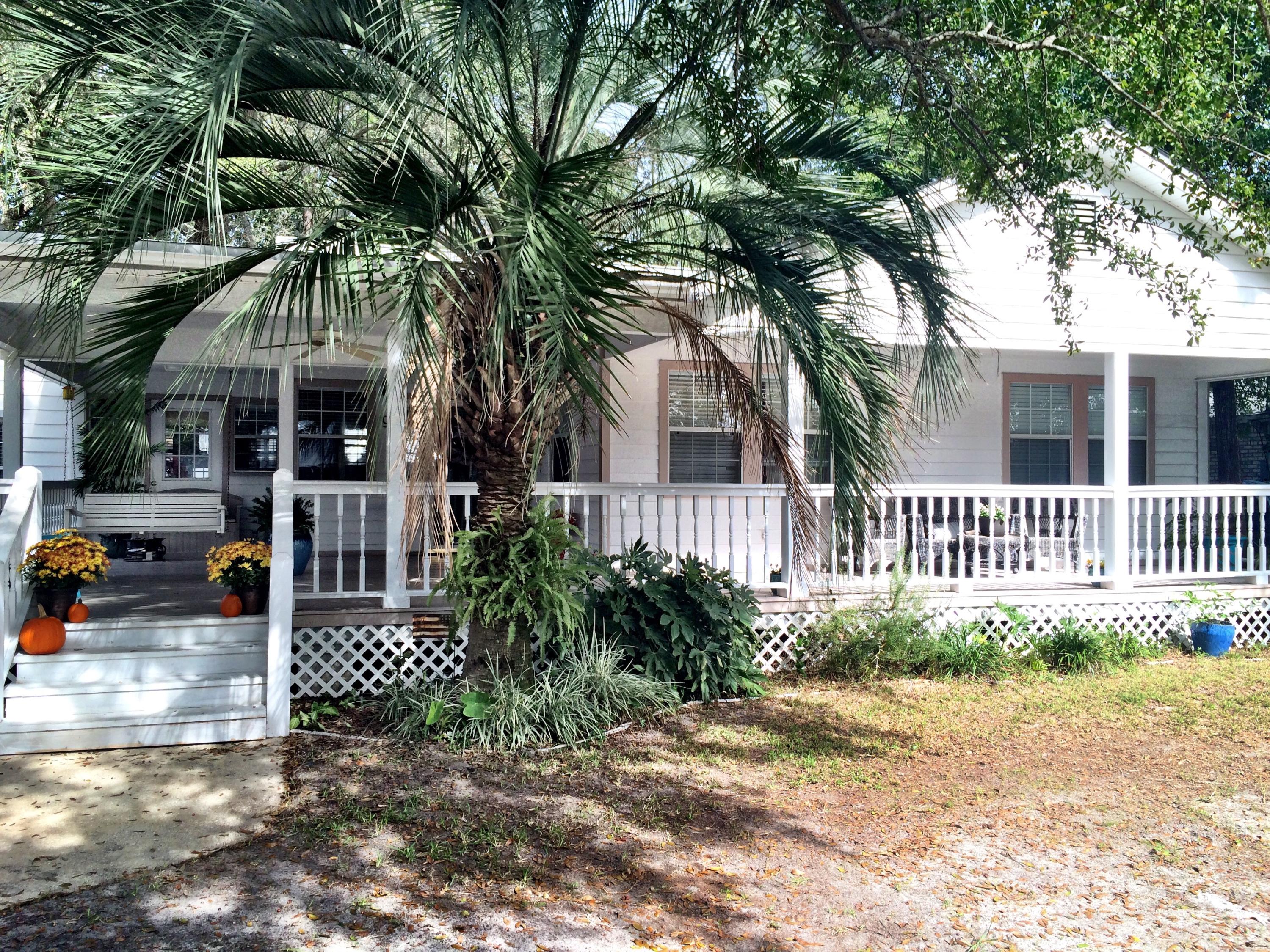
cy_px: 476
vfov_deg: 48.2
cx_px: 635
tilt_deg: -0.5
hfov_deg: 61.7
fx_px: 1064
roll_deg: -0.2
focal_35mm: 29
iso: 32
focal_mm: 4.15
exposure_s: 1/410
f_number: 2.2
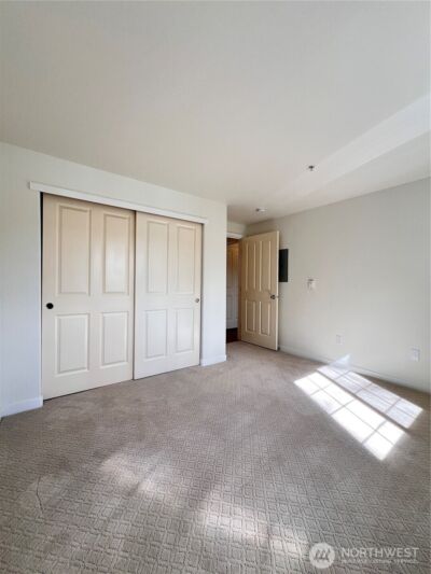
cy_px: 287
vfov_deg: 106.2
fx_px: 216
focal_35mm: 13
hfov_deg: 89.9
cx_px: 216
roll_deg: -0.5
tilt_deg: -0.7
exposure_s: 1/99
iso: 40
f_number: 1.8
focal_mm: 1.57
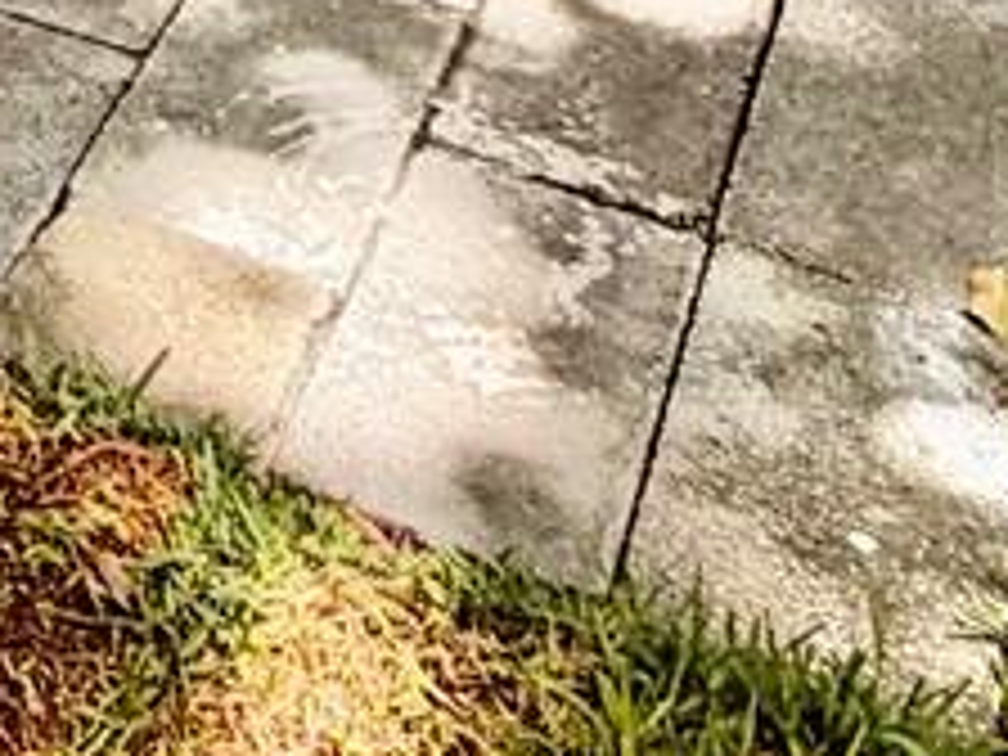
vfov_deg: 11.9
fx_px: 2912
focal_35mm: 100
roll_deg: +0.5
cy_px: -1089
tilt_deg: -10.2
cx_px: -594
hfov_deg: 17.3
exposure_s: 1/228
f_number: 2.2
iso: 50
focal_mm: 2.22
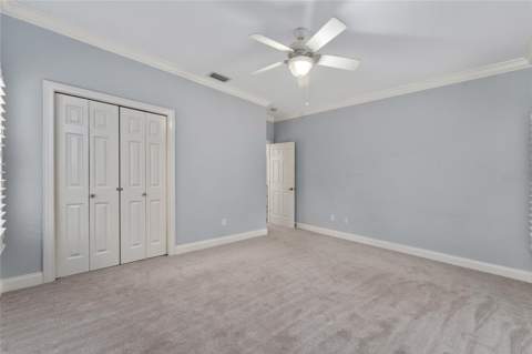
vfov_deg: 78.7
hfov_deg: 102.0
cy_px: 177
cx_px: 266
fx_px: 216
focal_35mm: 15
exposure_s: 1/30
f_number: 7.1
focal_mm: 14.6
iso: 6400
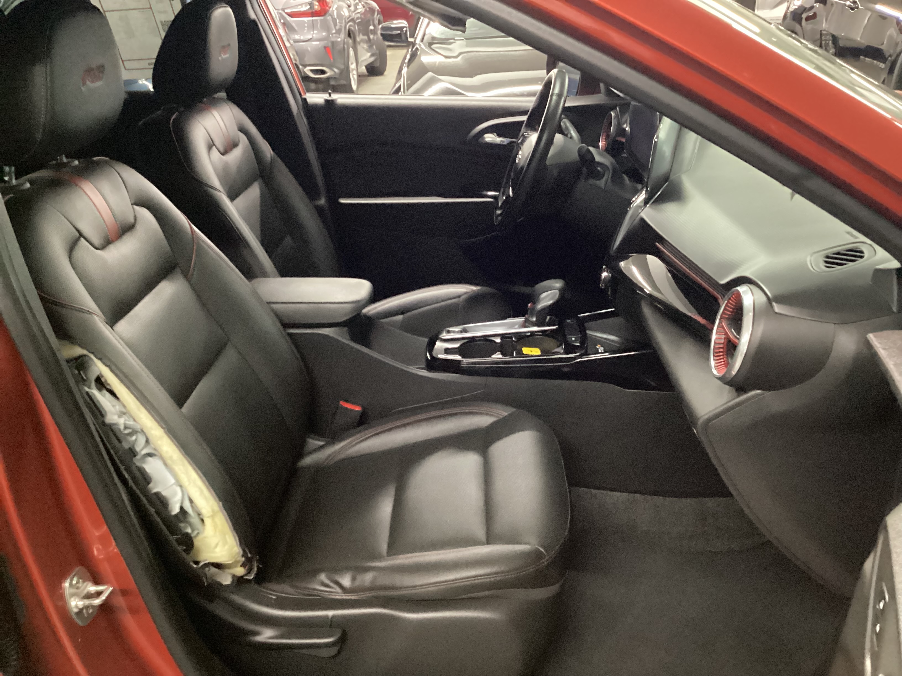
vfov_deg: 45.4
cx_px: 451
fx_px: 808
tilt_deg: -25.1
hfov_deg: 58.4
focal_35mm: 31
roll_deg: +2.6
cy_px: 338
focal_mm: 3.3
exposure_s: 1/24
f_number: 2.4
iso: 800
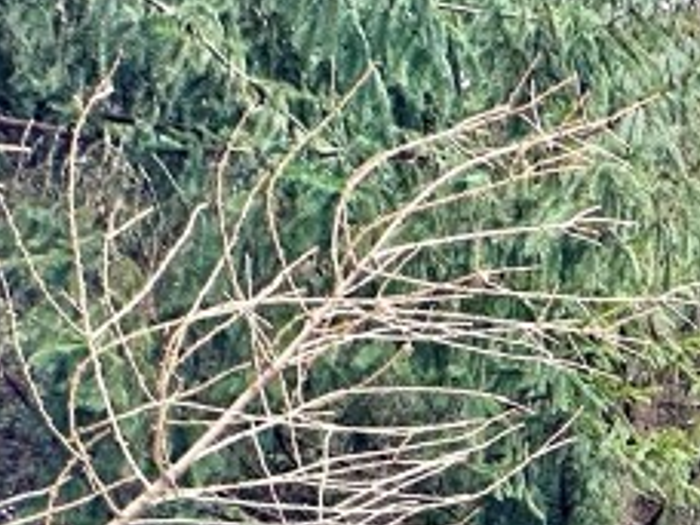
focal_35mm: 63
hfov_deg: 19.3
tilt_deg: +19.2
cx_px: 1369
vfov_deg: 21.0
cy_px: 700
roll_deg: -1.5
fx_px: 1274
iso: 64
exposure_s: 1/99
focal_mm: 2.22
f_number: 2.2
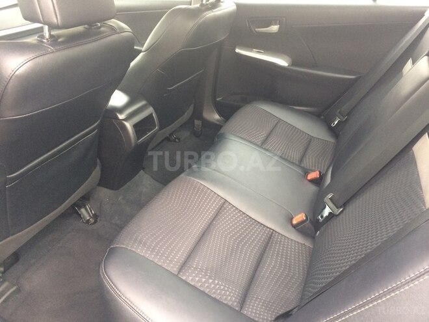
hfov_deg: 61.7
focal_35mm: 29
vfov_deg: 48.2
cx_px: 214
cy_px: 161
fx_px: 359
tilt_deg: -29.0
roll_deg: -2.4
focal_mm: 4.15
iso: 64
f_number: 2.2
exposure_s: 1/33
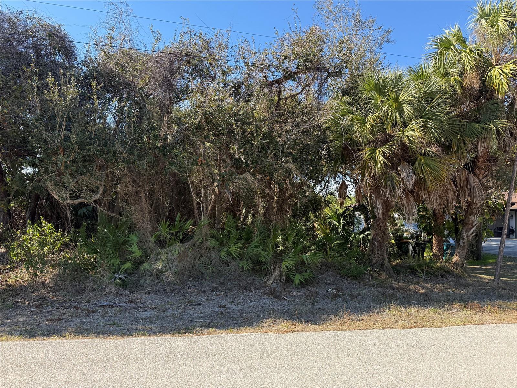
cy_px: 194
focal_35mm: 24
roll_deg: -1.9
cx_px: 258
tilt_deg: +4.1
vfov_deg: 56.8
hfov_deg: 71.6
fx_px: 358
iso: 100
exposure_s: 1/1060
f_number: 1.78
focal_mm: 6.76
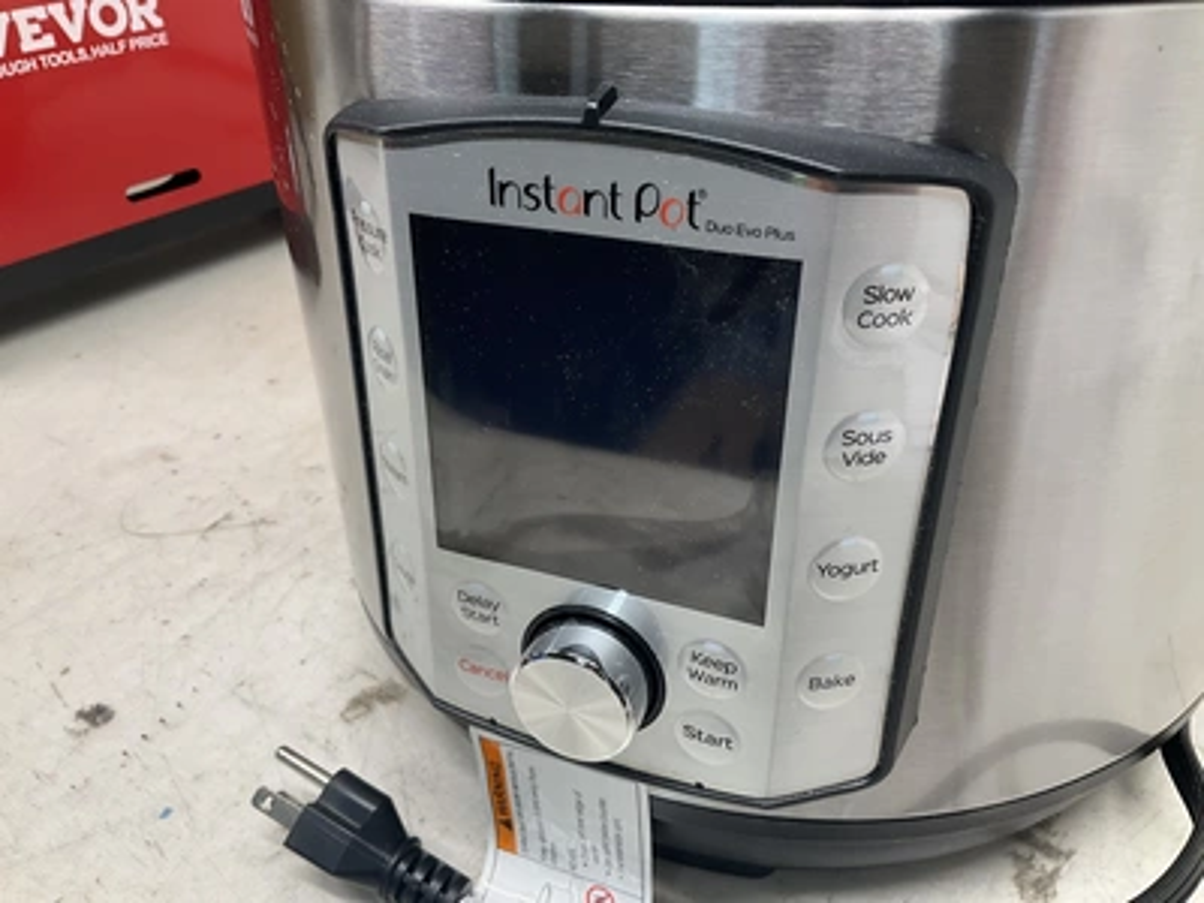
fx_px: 1009
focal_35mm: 29
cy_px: 452
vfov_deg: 48.2
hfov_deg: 61.7
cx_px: 602
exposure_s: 1/60
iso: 32
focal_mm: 3
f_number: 1.8
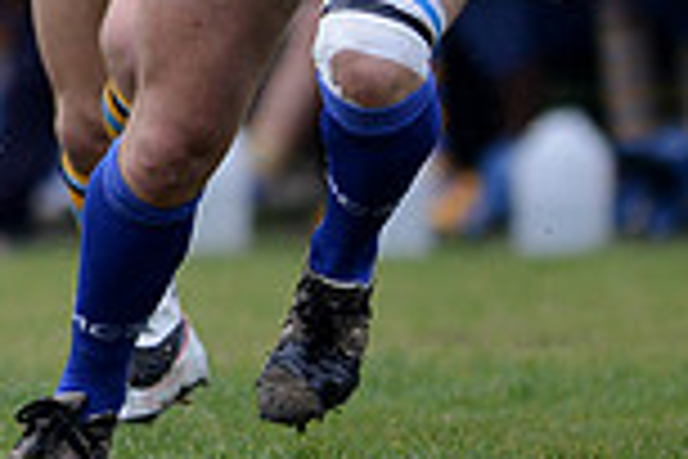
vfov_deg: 0.9
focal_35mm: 1597
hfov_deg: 1.3
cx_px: -508
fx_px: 30518
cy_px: -155
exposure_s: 1/1600
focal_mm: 420
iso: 800
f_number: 4
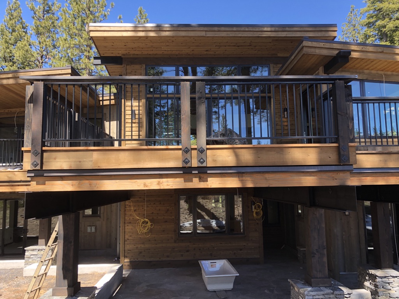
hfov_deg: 63.4
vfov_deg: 49.7
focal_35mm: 28
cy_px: 150
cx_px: 200
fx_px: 323
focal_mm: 4
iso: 20
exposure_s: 1/273
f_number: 1.8
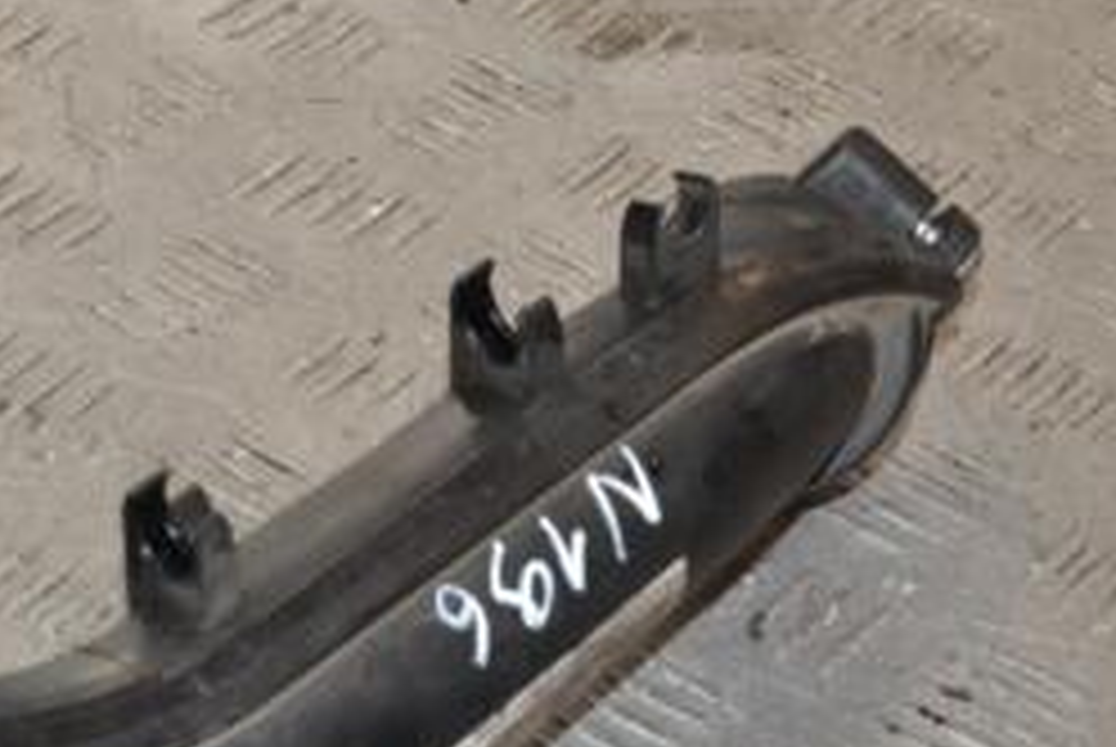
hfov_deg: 11.7
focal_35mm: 174
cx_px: 0
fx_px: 5400
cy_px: 554
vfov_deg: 7.9
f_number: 9
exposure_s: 1/200
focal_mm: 48
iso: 800
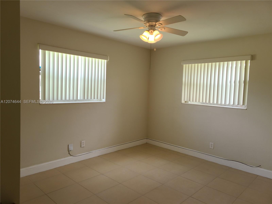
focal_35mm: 26
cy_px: 102
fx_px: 204
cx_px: 136
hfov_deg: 67.3
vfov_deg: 53.1
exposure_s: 1/120
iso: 50
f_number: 1.8
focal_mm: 5.4
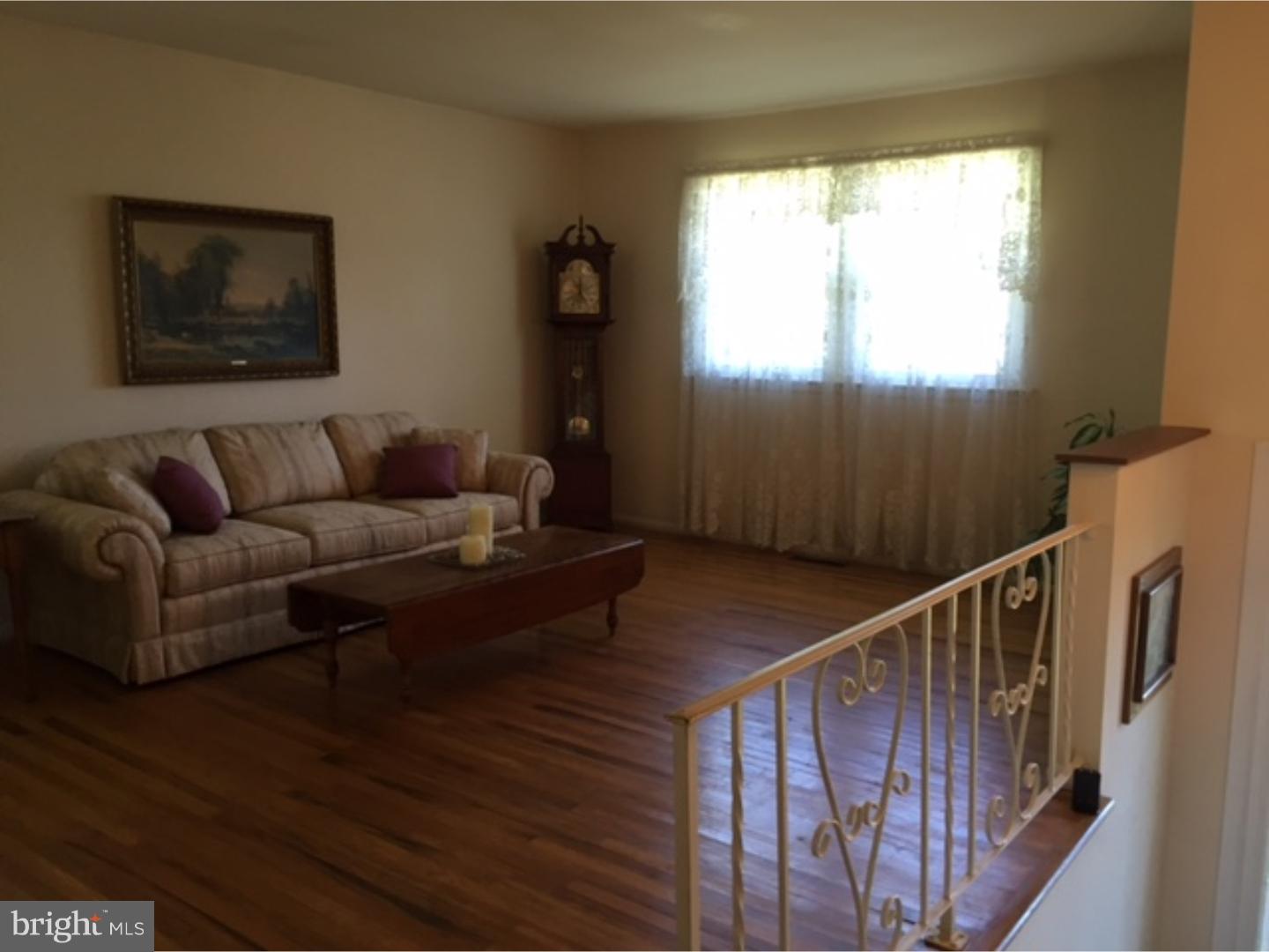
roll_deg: +1.6
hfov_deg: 61.7
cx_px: 634
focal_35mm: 29
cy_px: 476
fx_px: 1063
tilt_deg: -8.0
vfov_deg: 48.2
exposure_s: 1/30
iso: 80
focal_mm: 4.15
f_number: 2.2
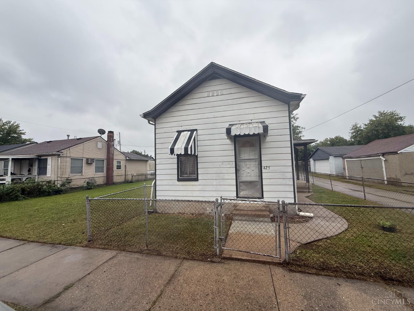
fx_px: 167
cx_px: 207
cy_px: 156
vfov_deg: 85.7
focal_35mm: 14
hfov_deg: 102.1
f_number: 2.2
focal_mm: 2.22
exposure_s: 1/99
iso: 64
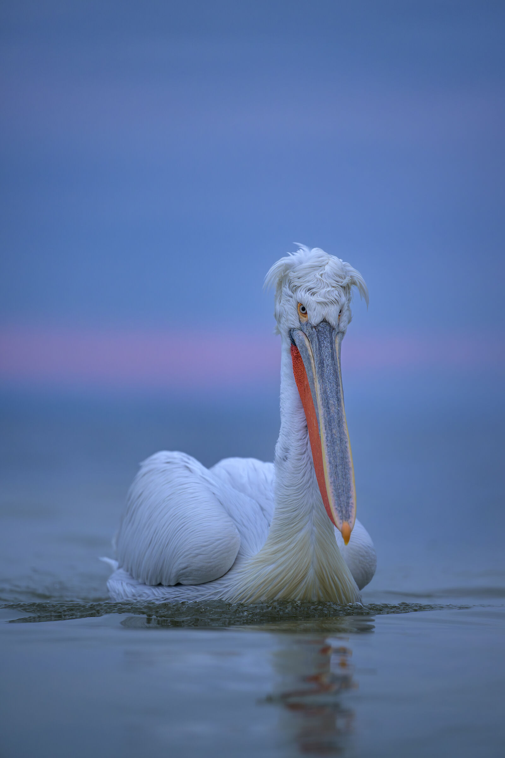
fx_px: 4208
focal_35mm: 200
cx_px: 252
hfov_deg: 6.9
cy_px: 379
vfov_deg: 10.3
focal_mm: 200
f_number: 2.8
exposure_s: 1/400
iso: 400
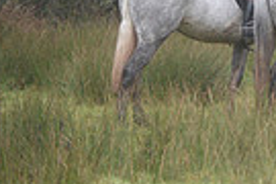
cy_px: -145
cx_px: 530
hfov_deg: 3.1
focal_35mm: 667
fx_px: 5113
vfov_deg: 2.1
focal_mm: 155
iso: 1600
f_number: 2.8
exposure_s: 1/800
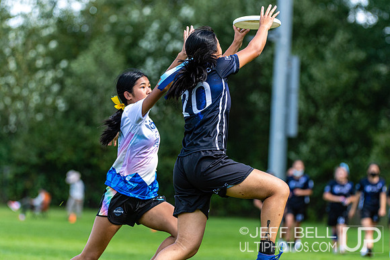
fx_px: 3251
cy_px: 130
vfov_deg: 4.6
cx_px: 195
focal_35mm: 300
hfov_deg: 6.9
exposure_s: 1/1250
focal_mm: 200
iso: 160
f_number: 4
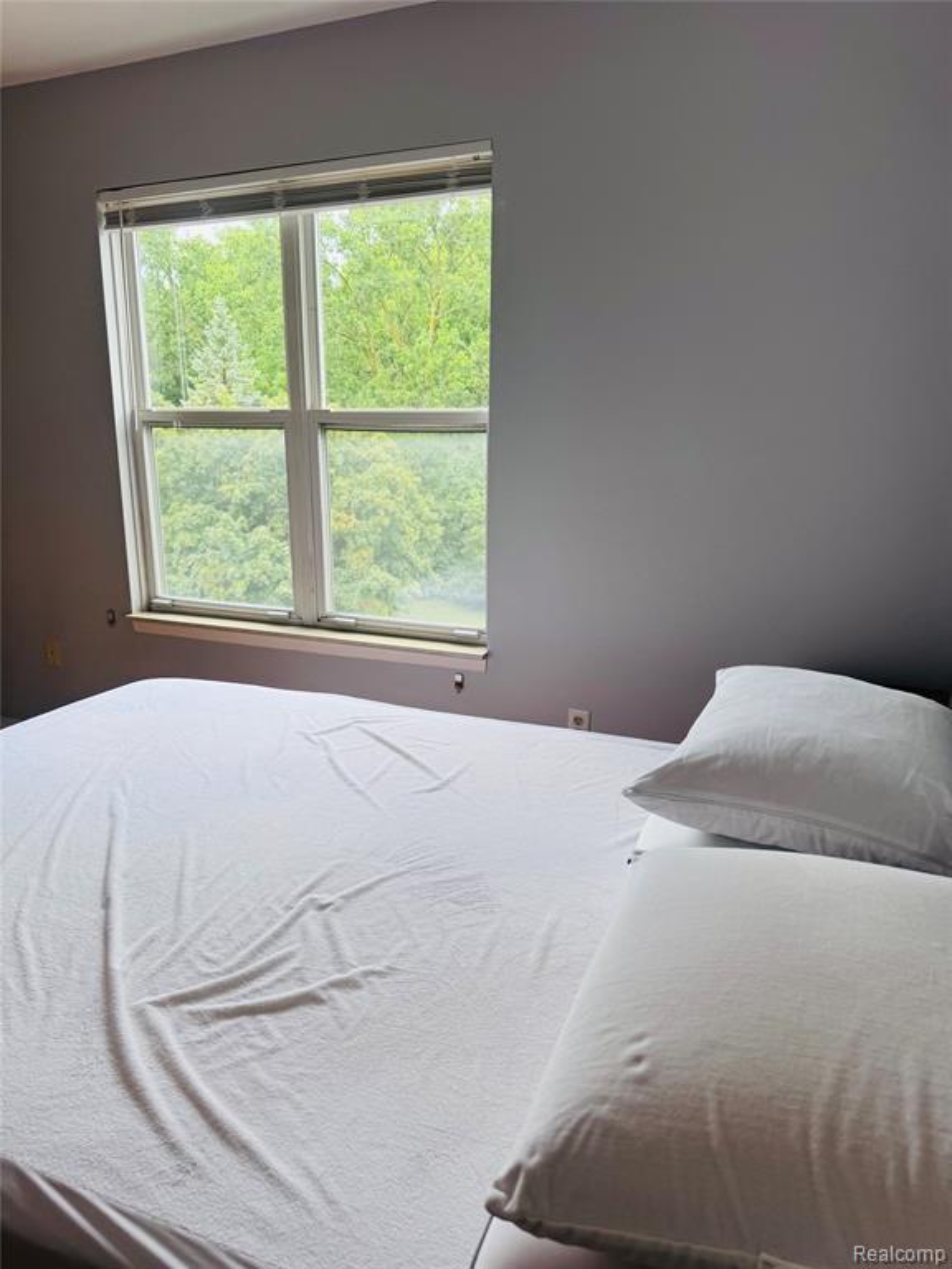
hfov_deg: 56.8
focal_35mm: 24
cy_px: 634
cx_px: 476
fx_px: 880
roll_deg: -0.5
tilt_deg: -14.5
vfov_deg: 71.6
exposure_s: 1/120
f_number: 1.78
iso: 125
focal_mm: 6.76
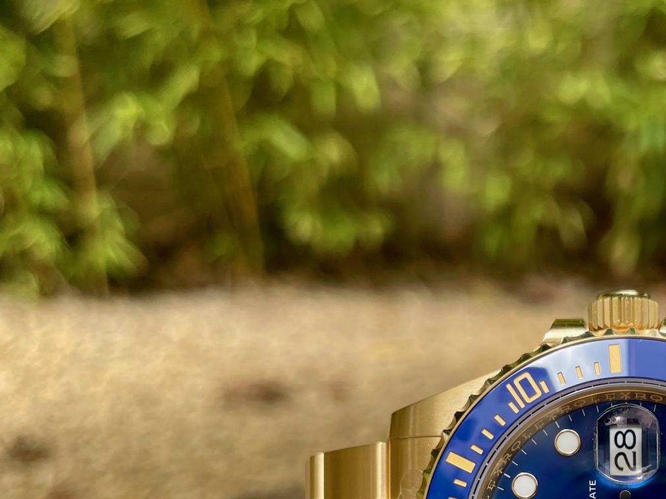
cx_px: 607
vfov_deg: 26.6
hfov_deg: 34.6
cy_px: 491
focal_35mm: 52
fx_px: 1000
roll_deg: +1.1
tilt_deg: -23.0
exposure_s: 1/587
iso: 32
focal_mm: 4.2
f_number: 1.6
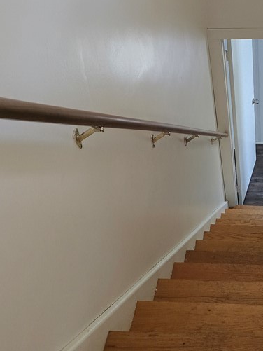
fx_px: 476
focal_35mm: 47
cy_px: 172
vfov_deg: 40.4
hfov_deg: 29.4
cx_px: 246
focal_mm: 6.3
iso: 800
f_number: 1.7
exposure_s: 1/120
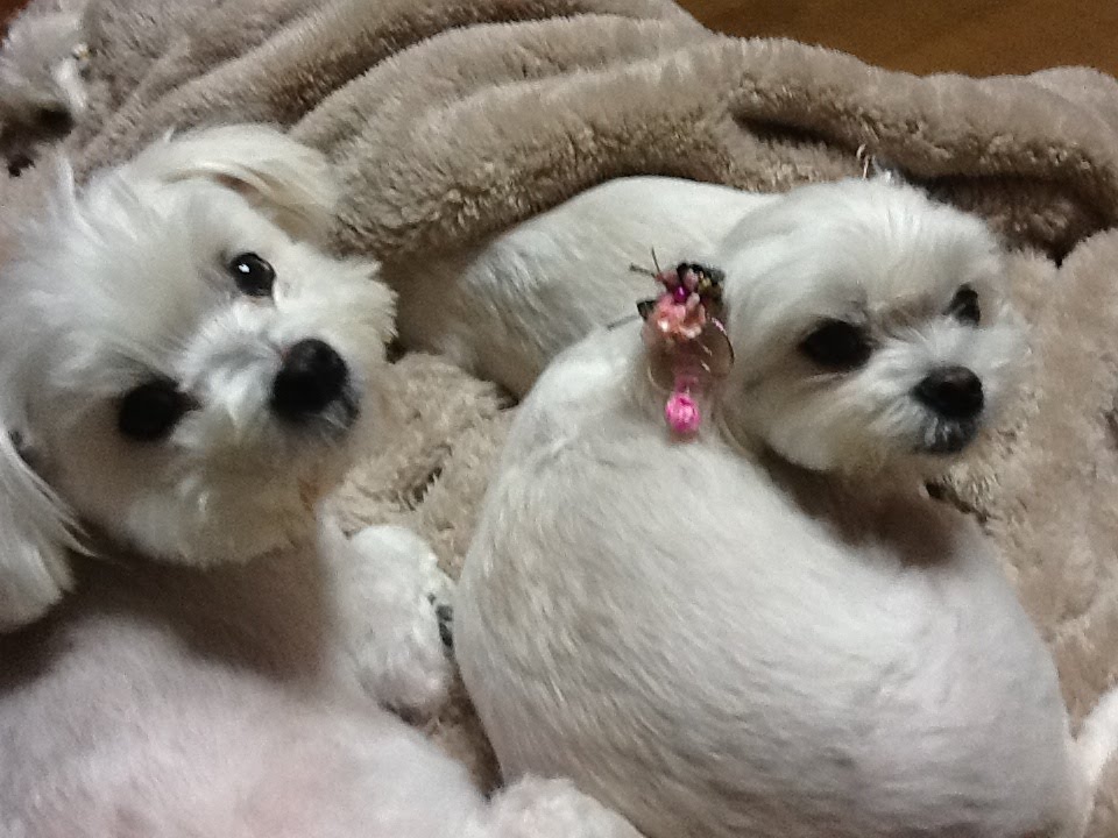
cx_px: 559
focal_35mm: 32
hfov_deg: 56.8
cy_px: 419
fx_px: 1034
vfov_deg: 44.2
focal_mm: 2.03
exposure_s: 1/30
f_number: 2.4
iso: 160
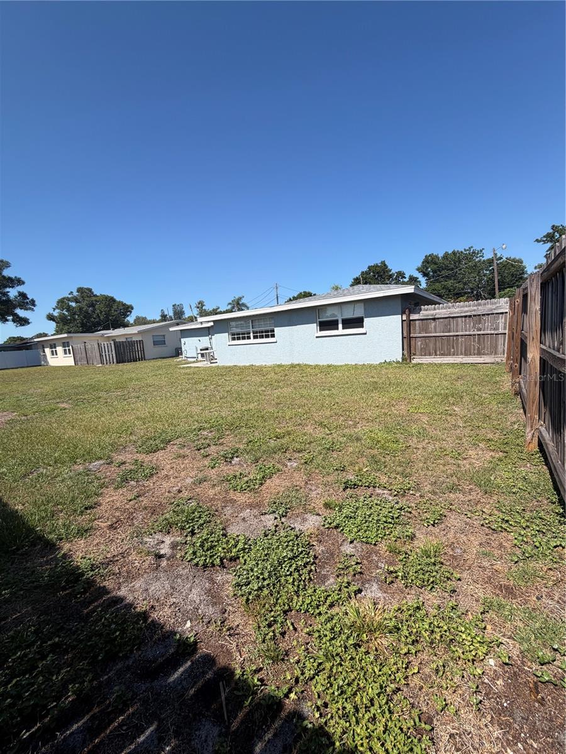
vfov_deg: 102.1
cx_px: 283
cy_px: 377
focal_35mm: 14
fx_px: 305
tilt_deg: -7.4
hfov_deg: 85.7
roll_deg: +3.7
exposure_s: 1/770
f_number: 2.2
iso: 25
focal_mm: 2.22
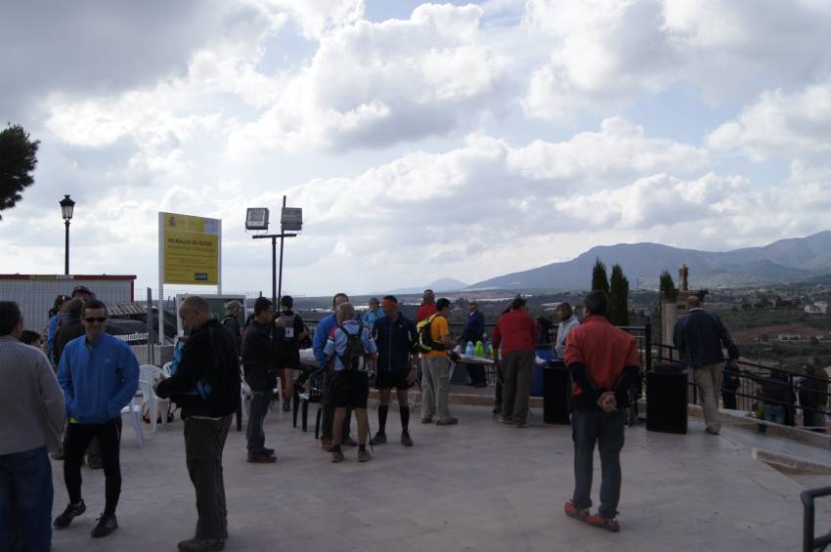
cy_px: 276
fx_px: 692
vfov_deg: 43.5
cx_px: 416
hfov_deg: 62.0
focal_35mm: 30
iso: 200
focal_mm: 20
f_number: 5
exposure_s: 1/1600
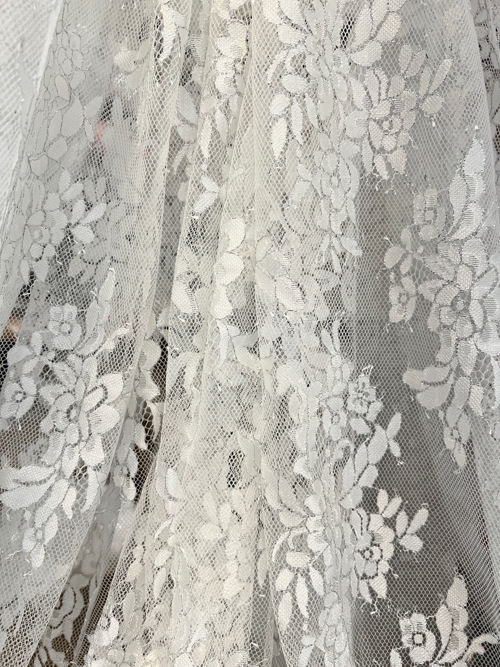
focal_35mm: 26
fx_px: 501
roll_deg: -0.1
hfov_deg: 53.1
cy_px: 334
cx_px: 250
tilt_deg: -28.1
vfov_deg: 67.3
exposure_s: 1/121
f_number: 1.5
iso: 80
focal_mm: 5.7
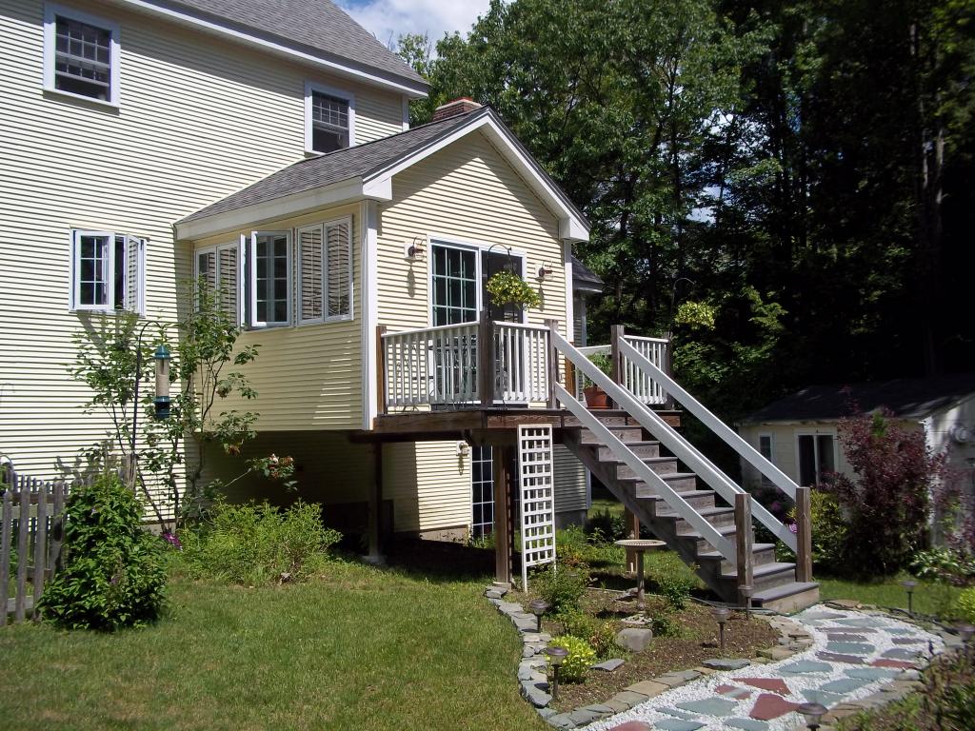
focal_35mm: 36
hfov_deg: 51.4
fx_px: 1014
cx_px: 488
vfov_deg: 39.7
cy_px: 366
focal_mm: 6.5
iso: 80
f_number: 8
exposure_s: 1/250
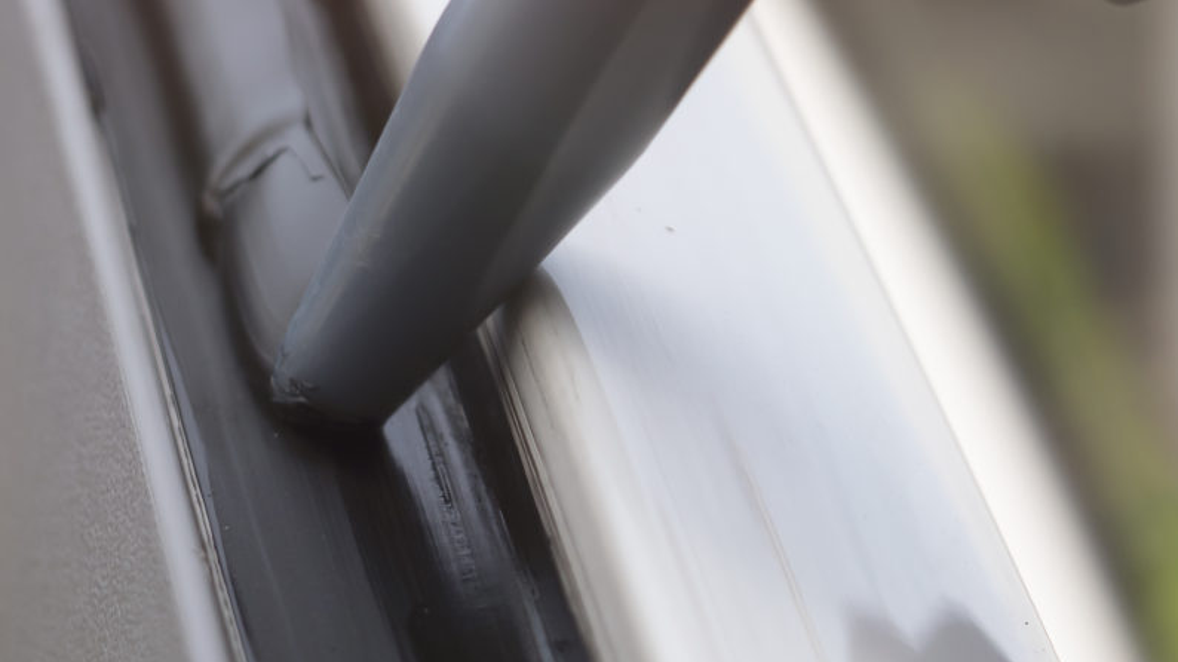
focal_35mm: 253
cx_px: 344
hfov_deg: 8.5
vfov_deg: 4.8
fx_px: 7900
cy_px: 273
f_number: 2.8
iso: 100
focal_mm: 45
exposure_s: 1/640
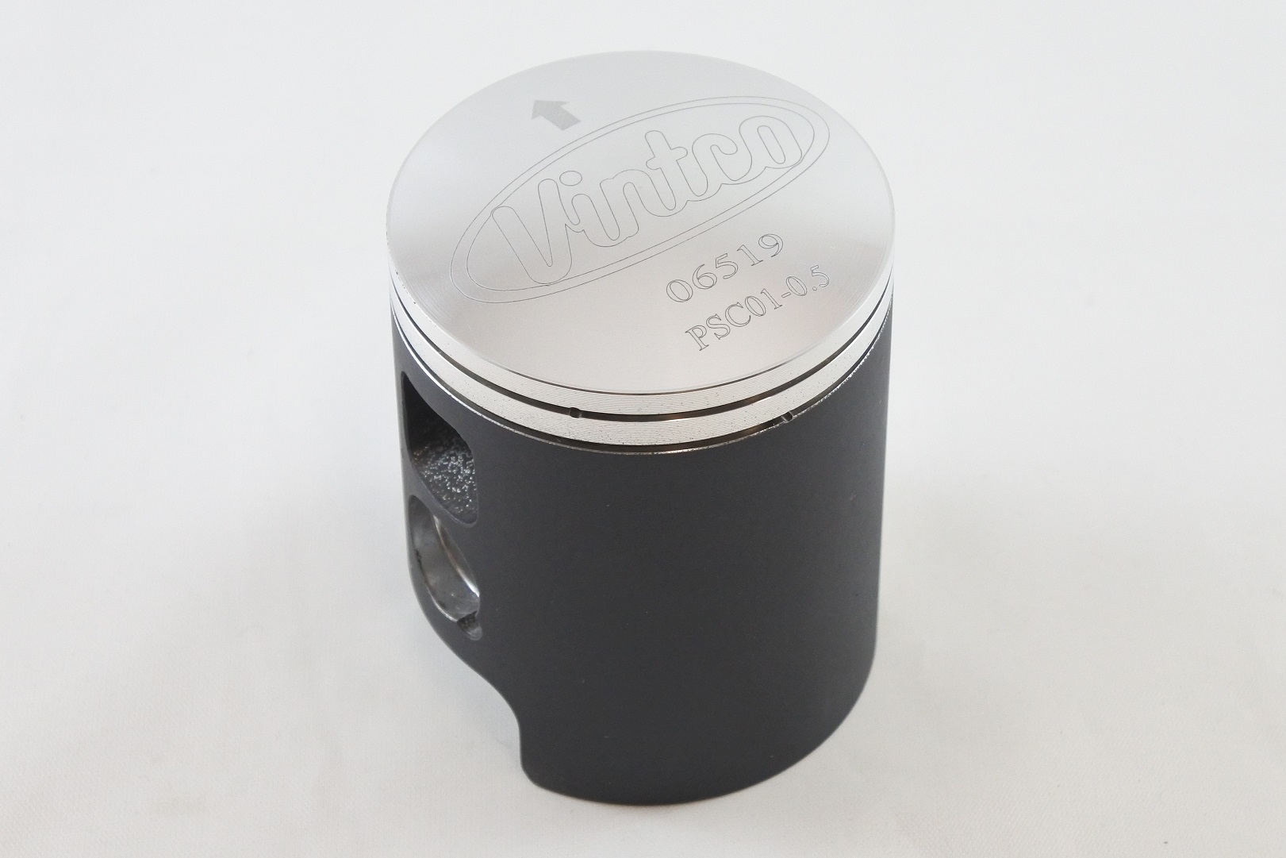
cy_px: 429
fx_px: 2465
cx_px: 643
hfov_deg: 29.2
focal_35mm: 69
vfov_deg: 19.7
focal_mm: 25.6
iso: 720
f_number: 5.3
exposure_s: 1/125
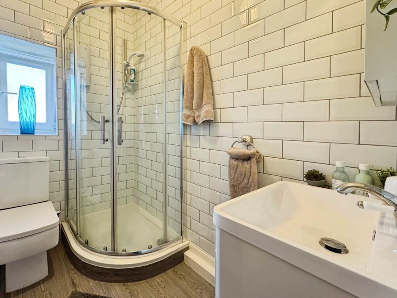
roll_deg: -1.6
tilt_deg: -1.8
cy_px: 142
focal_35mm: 16
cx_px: 172
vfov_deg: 78.1
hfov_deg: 93.9
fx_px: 184
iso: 250
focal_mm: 2.22
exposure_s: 1/99
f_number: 2.2
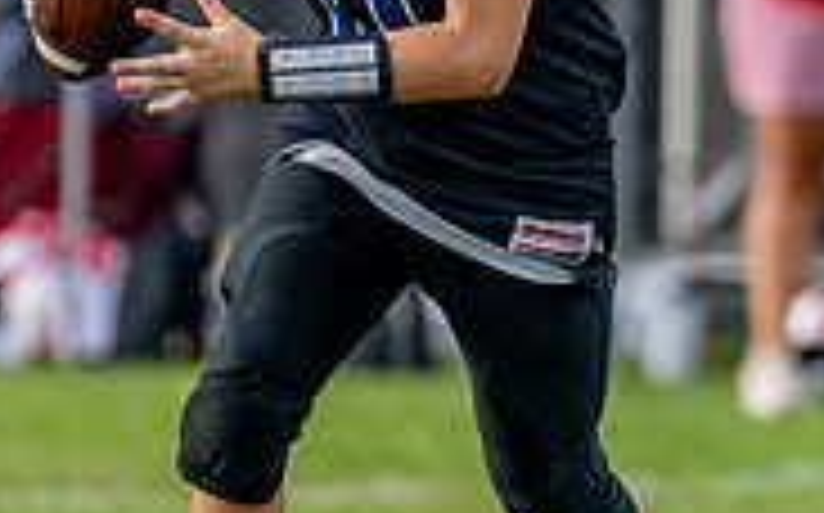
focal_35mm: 1194
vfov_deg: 1.1
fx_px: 26789
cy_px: 98
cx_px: 689
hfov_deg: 1.8
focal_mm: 200
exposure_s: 1/2500
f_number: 2.8
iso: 400
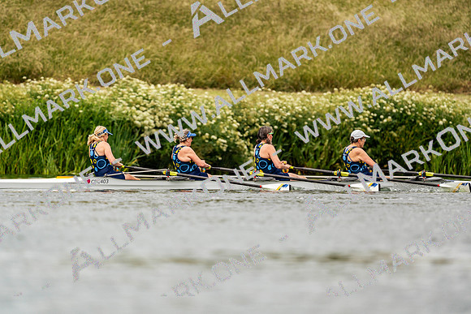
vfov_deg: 2.3
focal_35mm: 600
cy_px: 157
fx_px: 7851
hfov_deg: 3.4
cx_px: 236
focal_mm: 600
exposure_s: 1/2000
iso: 320
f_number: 6.3
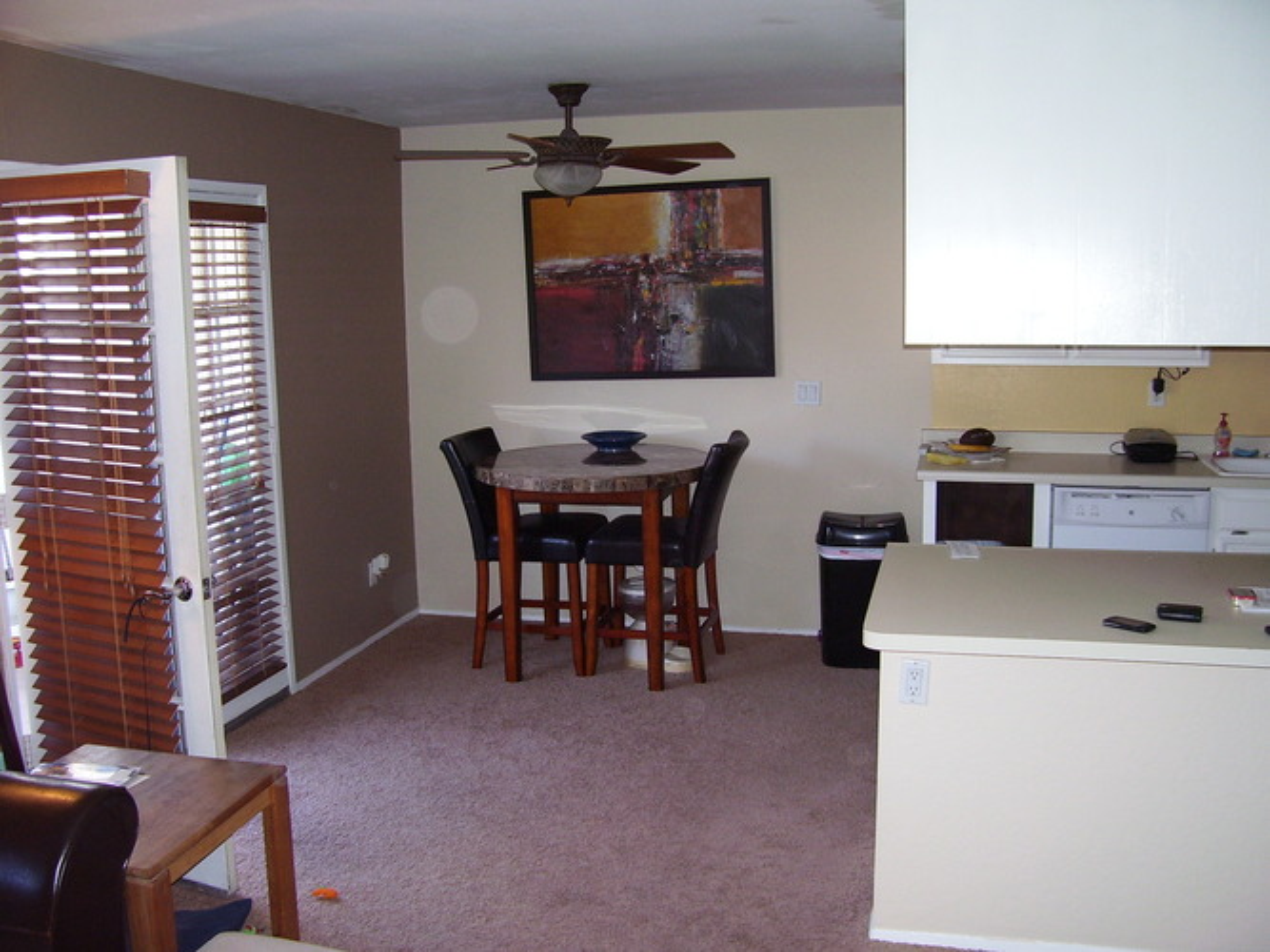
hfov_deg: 54.0
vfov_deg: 41.8
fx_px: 1247
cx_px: 635
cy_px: 476
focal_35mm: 34
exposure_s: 1/60
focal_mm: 5.6
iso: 125
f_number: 2.7
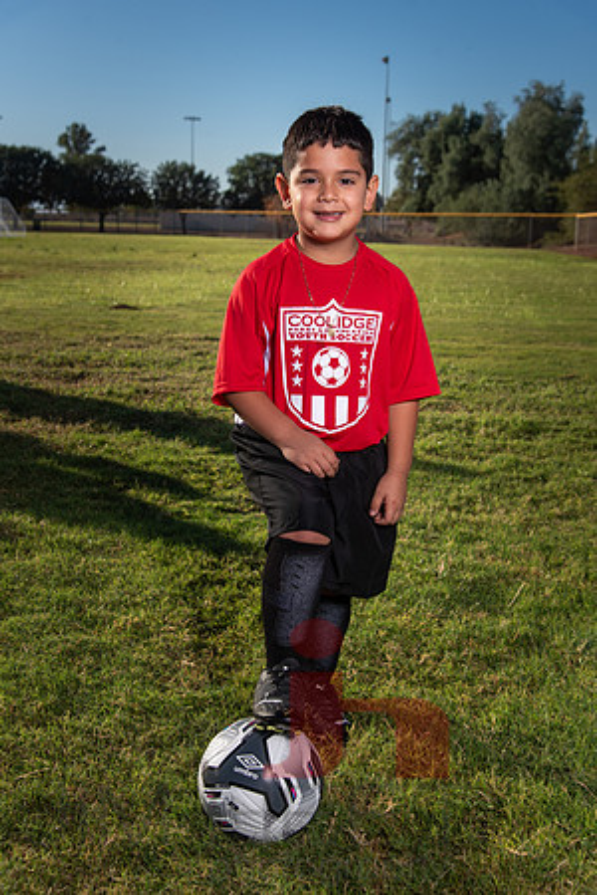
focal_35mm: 40
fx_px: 995
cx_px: 298
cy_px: 448
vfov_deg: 48.5
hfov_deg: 33.4
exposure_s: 1/1000
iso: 100
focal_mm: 40
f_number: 5.6
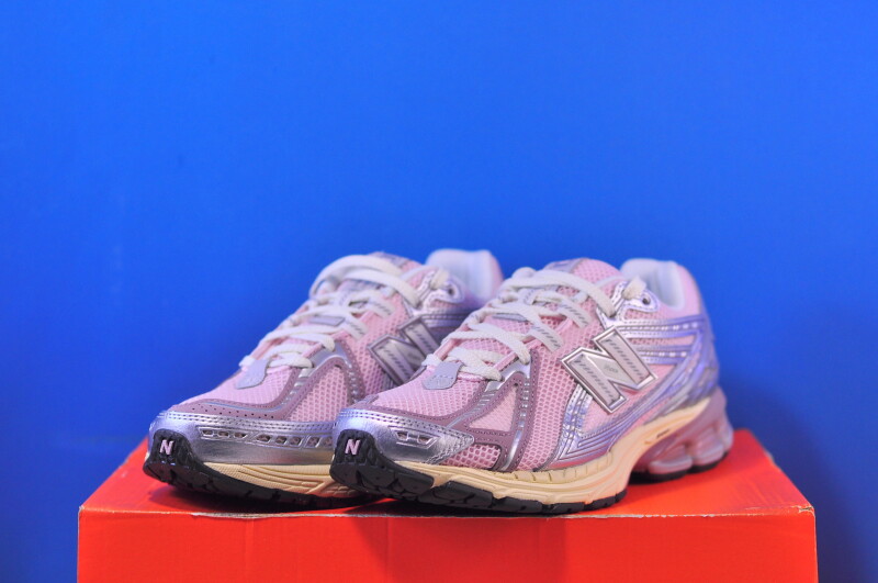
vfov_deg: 18.1
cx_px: 439
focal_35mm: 75
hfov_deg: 27.0
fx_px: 1827
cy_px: 292
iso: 250
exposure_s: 1/250
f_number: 3.2
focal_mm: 50
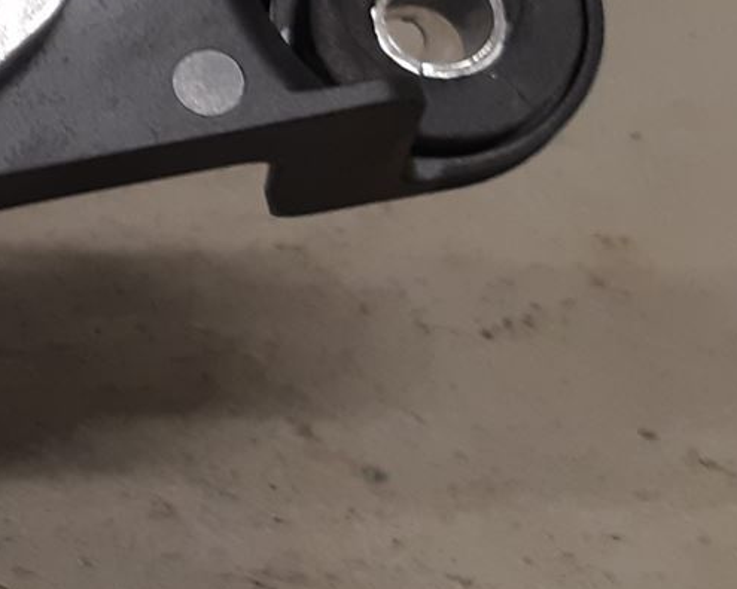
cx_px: -697
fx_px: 2290
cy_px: 297
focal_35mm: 105
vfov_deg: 14.7
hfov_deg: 15.1
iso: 100
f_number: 1.7
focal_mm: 3.93
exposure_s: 1/50
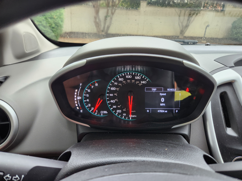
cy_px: 90
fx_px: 161
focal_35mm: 23
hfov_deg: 73.9
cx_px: 121
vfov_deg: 58.9
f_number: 1.8
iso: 200
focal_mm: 5.4
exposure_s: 1/120
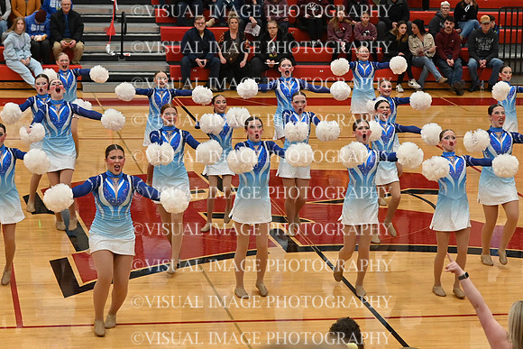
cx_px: 262
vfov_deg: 13.0
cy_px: 174
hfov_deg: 19.5
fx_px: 1526
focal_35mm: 105
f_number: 4
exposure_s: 1/400
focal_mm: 70
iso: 6400
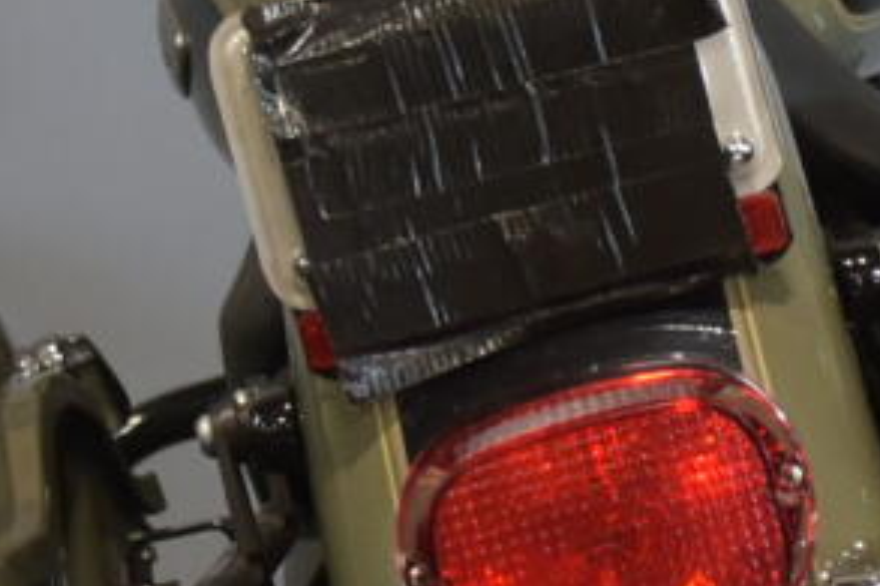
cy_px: 77
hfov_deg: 8.4
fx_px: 6010
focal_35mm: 246
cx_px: 646
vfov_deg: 5.6
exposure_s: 1/30
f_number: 4
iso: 720
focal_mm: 24
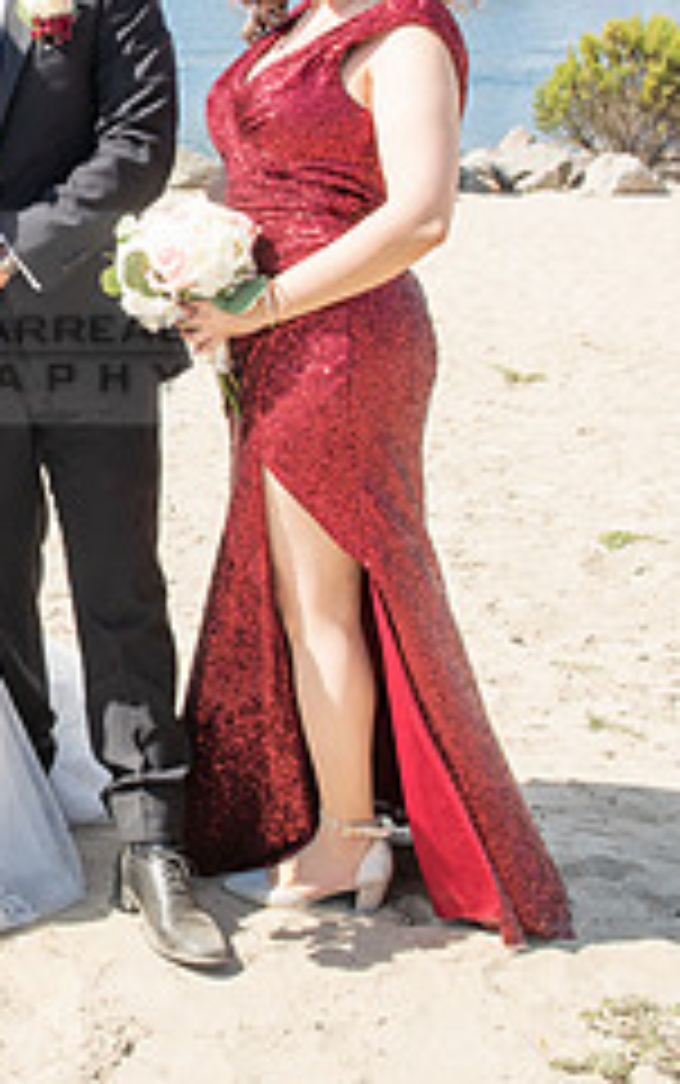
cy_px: 317
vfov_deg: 26.9
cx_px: -158
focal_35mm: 76
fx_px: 2249
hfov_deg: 16.4
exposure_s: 1/200
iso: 200
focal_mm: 31
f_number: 11
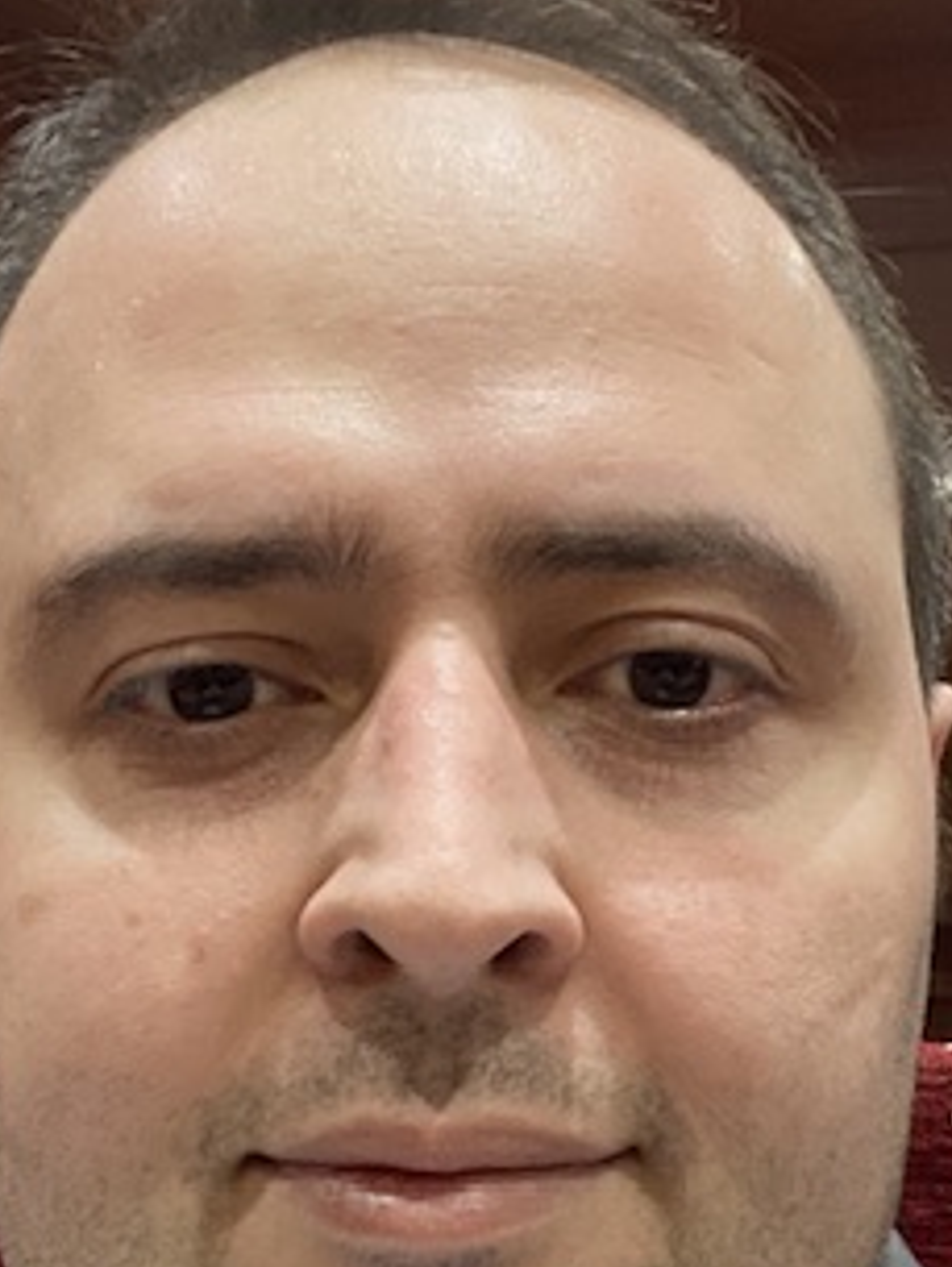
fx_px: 2309
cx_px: 636
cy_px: 993
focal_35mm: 63
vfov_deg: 30.1
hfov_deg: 23.2
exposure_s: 1/25
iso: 320
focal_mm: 2.71
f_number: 2.2
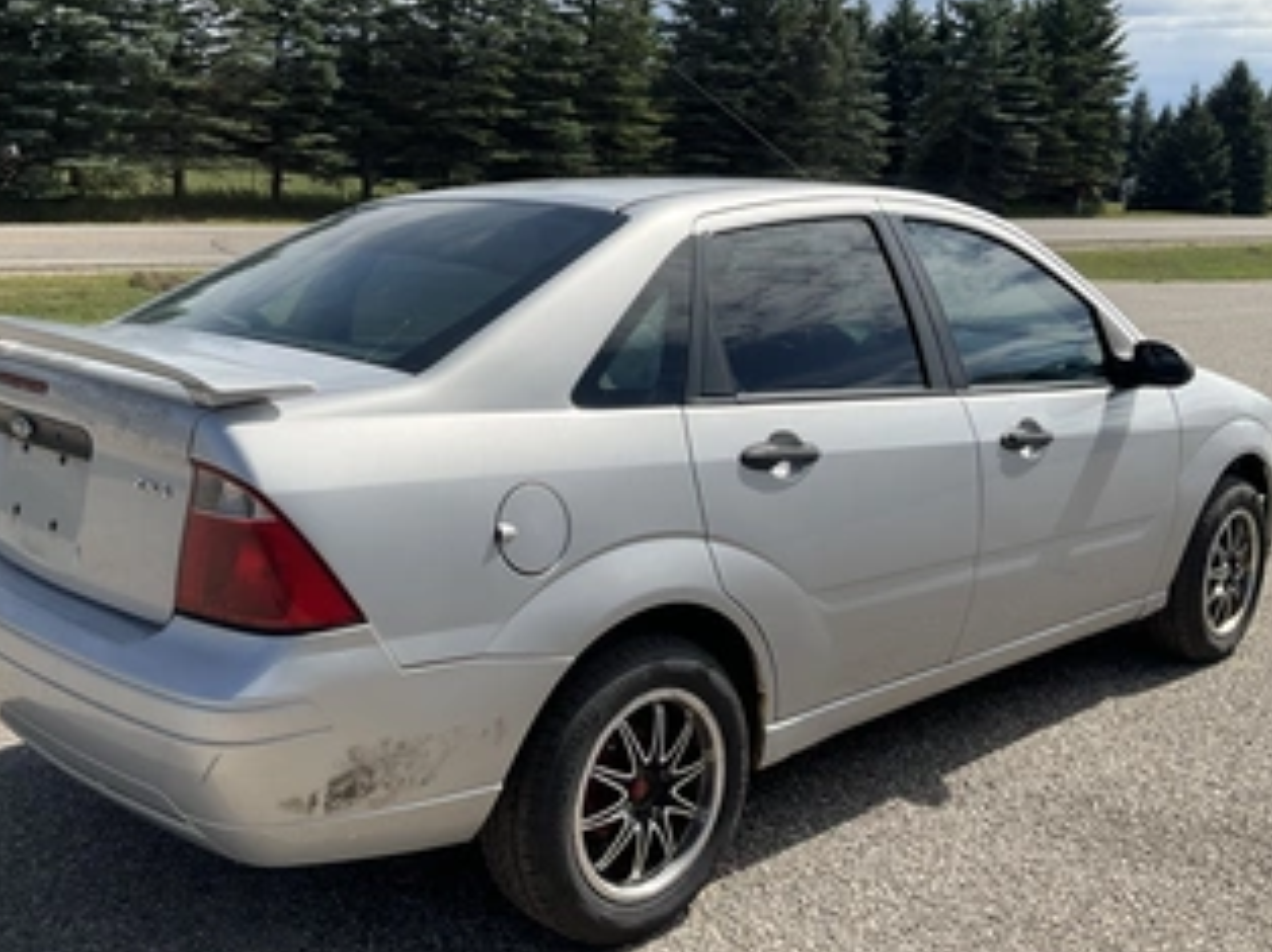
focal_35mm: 37
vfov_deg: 38.6
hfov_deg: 50.1
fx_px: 1359
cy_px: 478
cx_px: 583
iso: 25
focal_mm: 3
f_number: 1.8
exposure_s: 1/2538
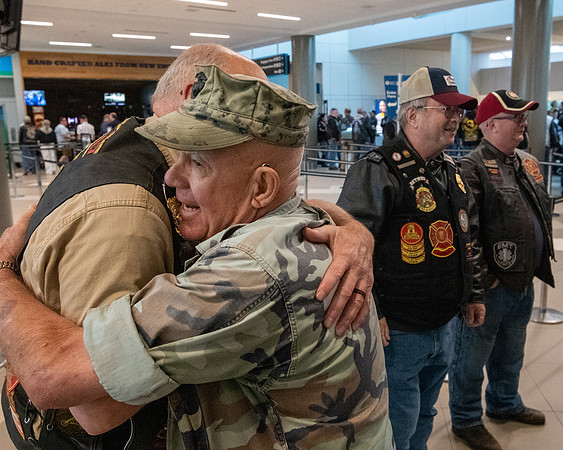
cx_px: 302
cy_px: 213
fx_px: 705
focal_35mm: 42
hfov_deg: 43.5
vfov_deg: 35.4
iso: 10000
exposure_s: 1/320
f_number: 4.5
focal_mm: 24
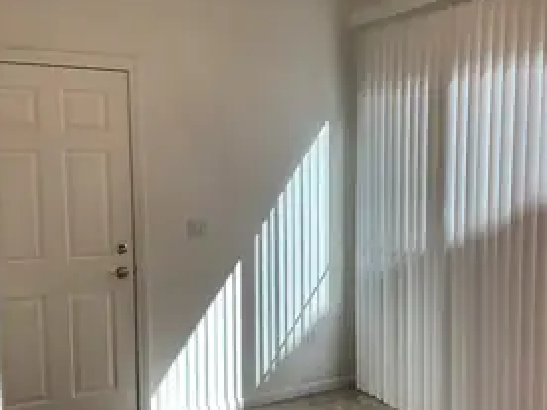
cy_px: 236
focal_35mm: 42
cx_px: 325
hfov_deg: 44.6
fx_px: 664
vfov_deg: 34.3
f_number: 1.8
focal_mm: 3
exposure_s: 1/155
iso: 32
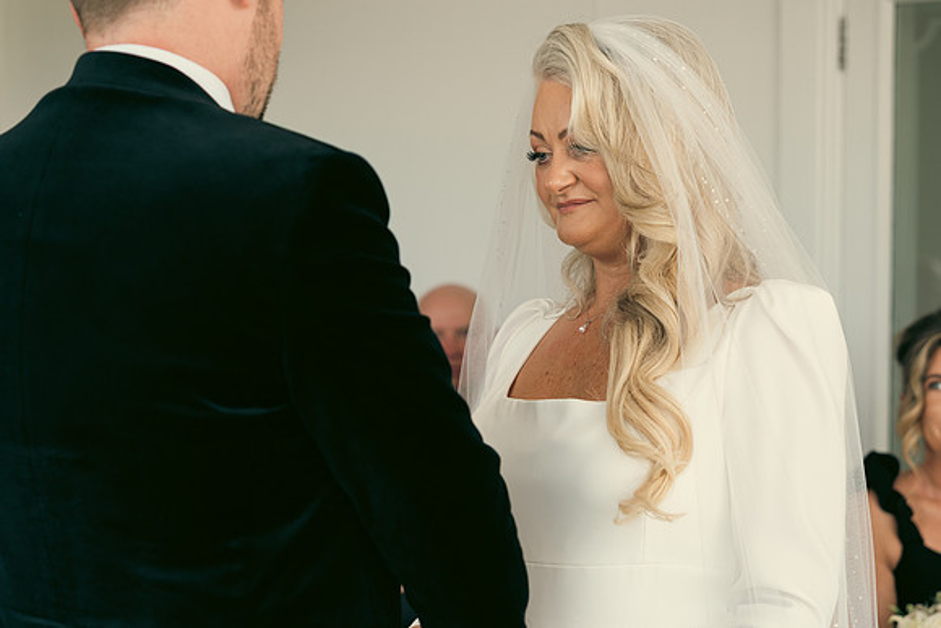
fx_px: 2458
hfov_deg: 21.7
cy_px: 314
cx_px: 470
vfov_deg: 14.6
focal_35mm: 94
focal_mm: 63
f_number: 3.5
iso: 250
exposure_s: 1/160
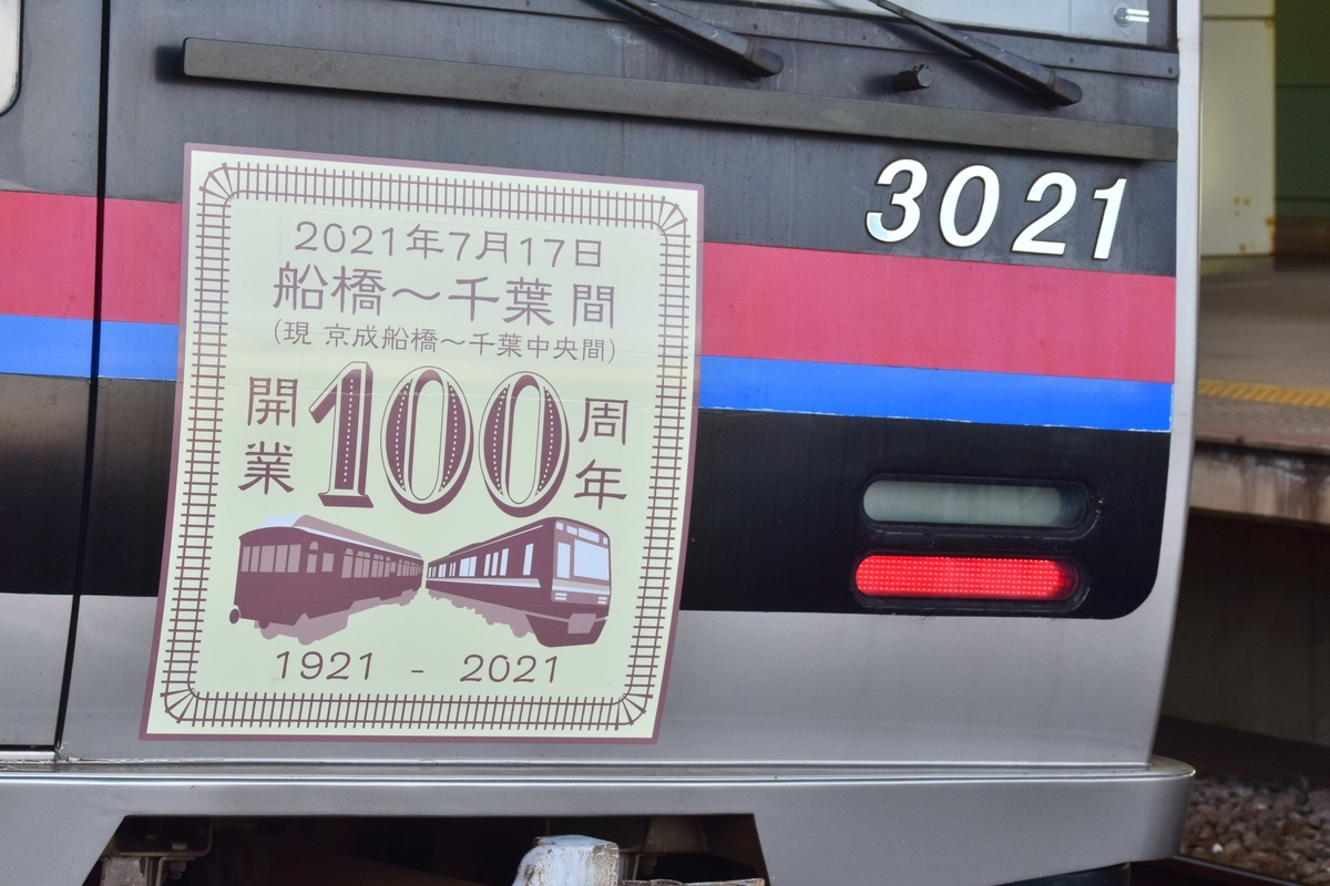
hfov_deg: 21.9
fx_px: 3436
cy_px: 443
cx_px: 665
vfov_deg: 14.7
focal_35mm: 93
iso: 400
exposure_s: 1/500
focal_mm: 62
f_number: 6.3
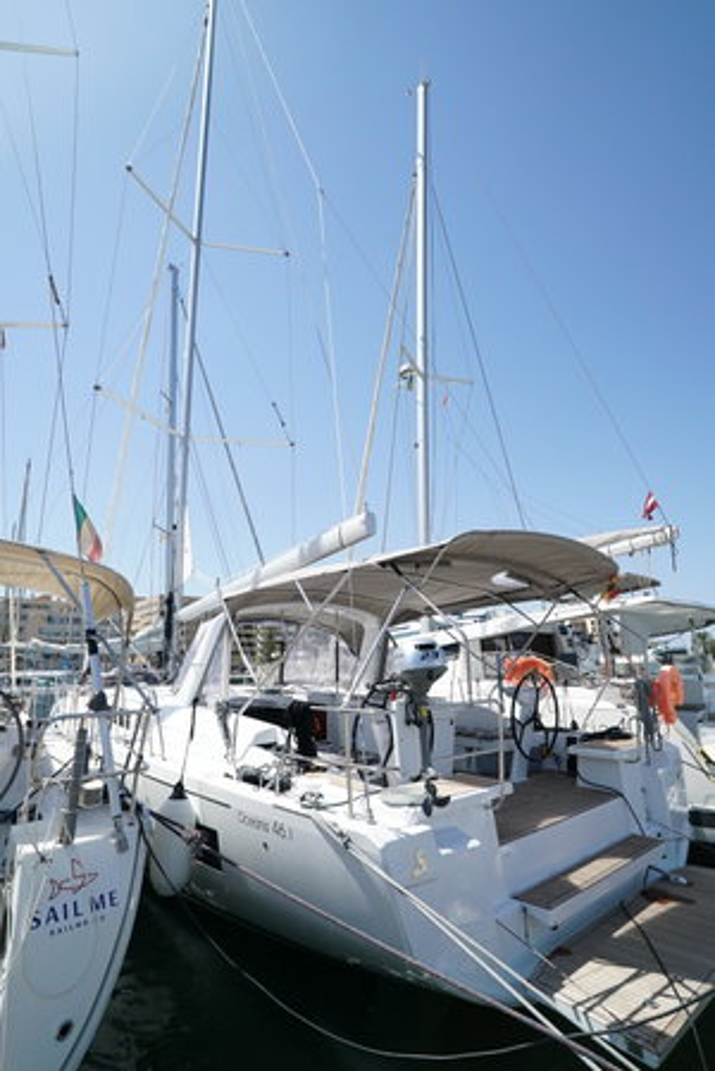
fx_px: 535
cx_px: 358
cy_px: 536
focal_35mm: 18
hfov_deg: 67.5
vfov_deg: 90.0
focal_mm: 18
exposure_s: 1/8000
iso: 1600
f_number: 5.6
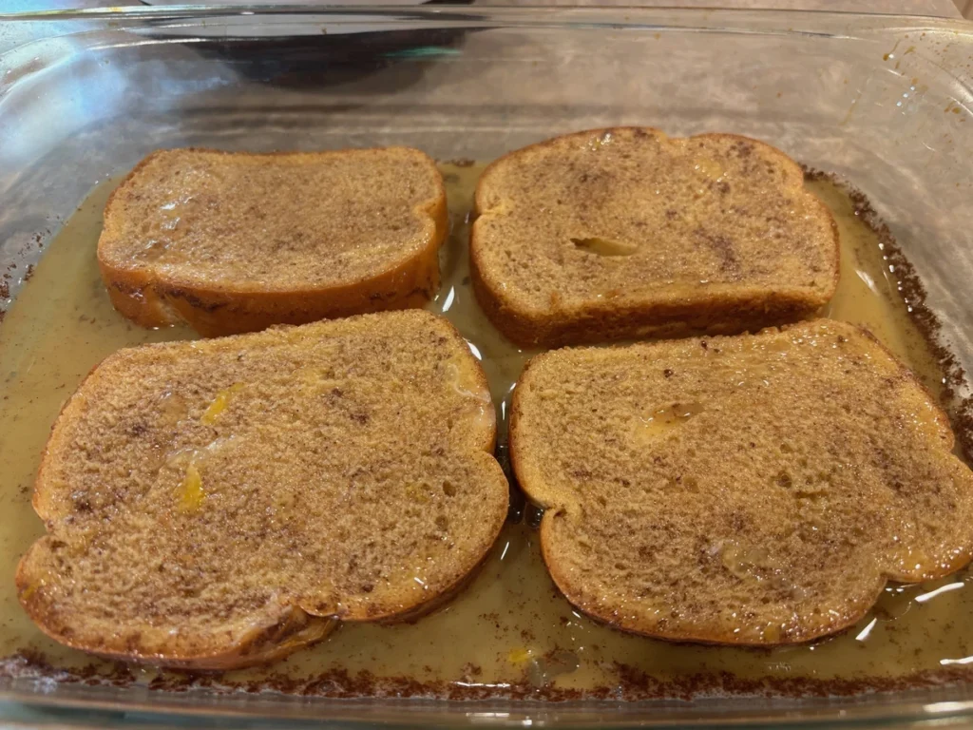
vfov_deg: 53.1
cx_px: 486
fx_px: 731
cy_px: 365
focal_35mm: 26
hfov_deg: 67.3
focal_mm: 5.96
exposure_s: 1/60
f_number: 1.6
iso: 160
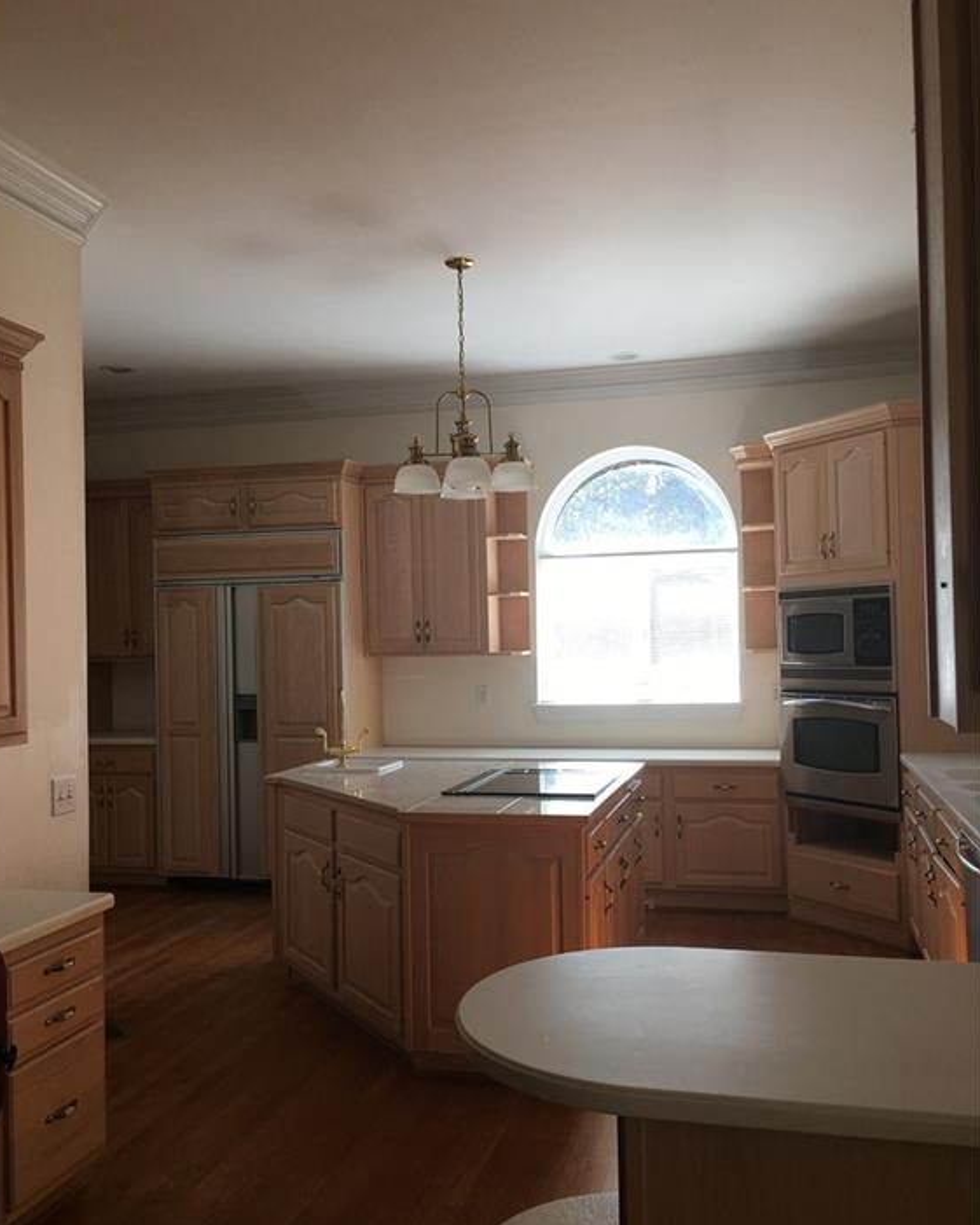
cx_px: 480
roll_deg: +0.5
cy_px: 629
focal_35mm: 31
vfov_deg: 57.2
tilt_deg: +1.3
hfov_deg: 47.1
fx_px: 1124
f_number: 2.2
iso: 25
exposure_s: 1/60
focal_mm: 4.15
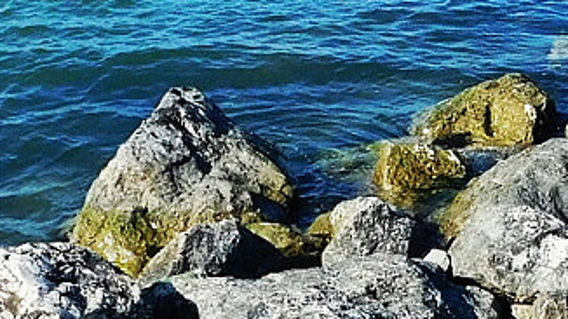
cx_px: 493
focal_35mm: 123
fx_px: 1852
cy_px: 120
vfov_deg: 9.8
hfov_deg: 17.2
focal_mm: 4
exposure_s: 1/500
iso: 125
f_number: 6
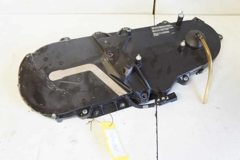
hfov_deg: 59.5
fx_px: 210
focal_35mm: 32
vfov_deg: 41.7
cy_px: 80
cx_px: 120
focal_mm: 21
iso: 2500
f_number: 4
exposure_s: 1/60
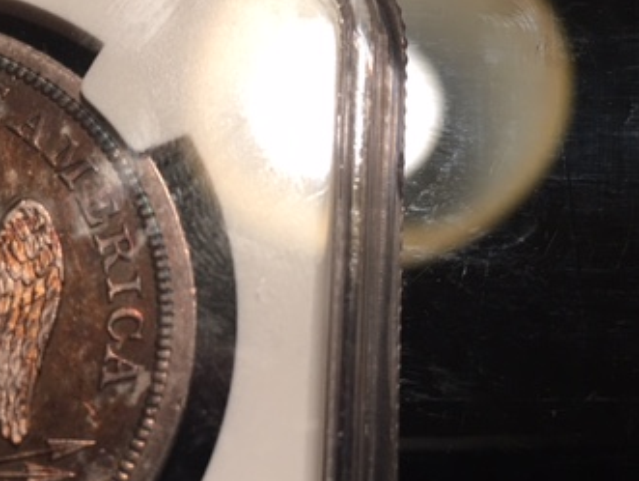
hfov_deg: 33.4
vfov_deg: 26.1
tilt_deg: -74.1
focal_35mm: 56
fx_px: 1035
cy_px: 270
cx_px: 133
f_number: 2.2
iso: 40
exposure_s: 1/30
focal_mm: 4.15
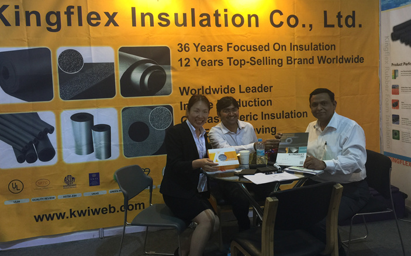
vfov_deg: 36.1
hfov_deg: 55.3
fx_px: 392
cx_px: 220
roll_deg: +1.6
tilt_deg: -3.2
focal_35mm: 35
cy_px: 104
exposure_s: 1/17
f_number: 2.2
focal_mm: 4.15
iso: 50
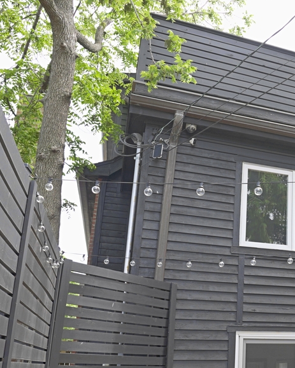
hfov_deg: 30.0
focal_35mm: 42
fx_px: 458
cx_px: 361
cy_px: 252
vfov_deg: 43.1
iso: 1000
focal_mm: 16
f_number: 6.3
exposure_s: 1/80
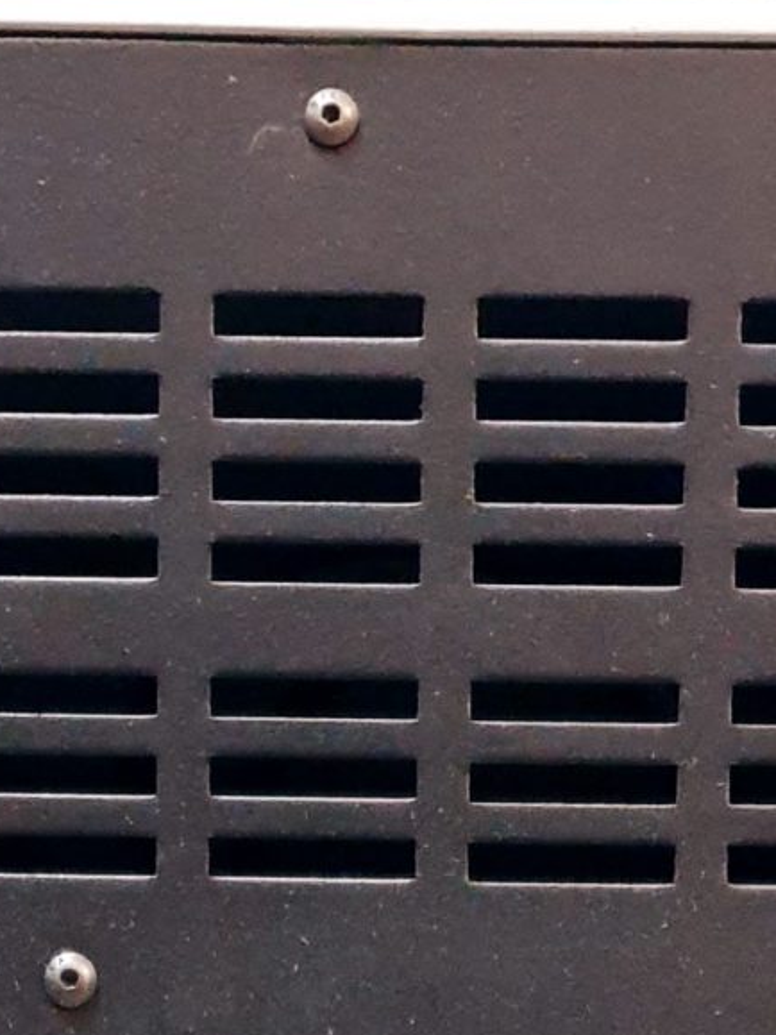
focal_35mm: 115
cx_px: 404
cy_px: 1891
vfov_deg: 14.8
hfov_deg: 12.9
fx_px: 3439
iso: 320
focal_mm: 4.3
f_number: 1.5
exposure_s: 1/50
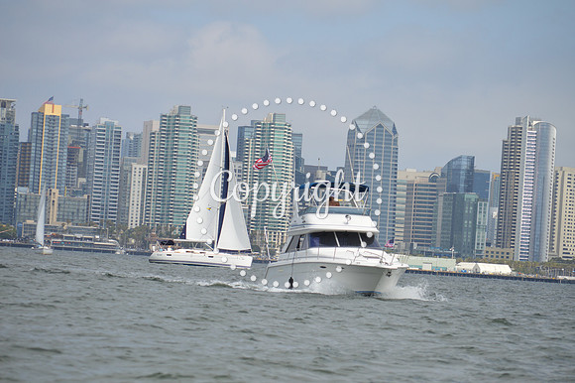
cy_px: 192
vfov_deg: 7.5
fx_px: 2921
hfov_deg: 11.2
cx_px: 288
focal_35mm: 183
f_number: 6.3
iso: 100
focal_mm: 122
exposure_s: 1/640
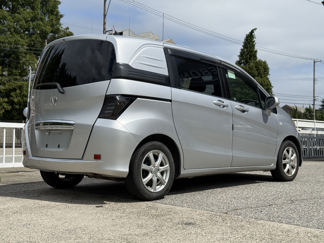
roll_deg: -0.6
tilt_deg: +3.0
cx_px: 162
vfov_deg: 30.3
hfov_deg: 39.7
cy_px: 122
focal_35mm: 48
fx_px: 449
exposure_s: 1/11364
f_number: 1.78
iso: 100
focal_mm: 6.76
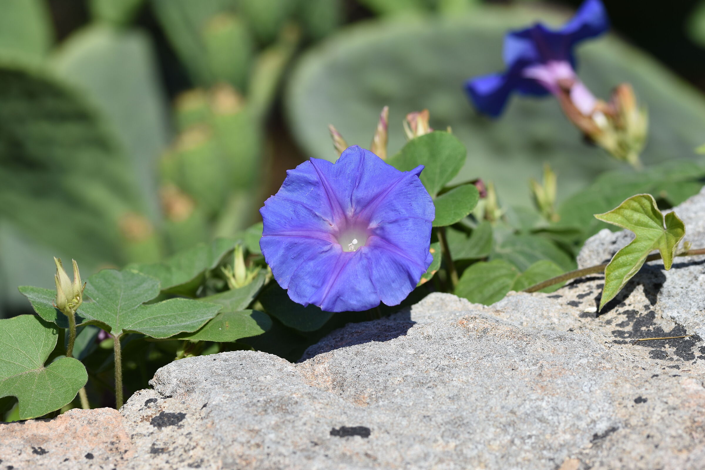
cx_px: 352
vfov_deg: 10.8
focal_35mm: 128
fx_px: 2497
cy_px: 235
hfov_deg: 16.1
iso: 125
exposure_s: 1/1000
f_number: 4.8
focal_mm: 85
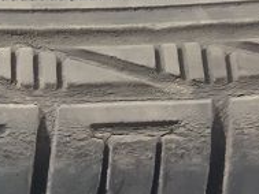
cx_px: -71
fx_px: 1280
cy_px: 201
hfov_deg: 11.3
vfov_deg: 8.6
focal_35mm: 171
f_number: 1.79
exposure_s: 1/25
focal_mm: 4.71
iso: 234
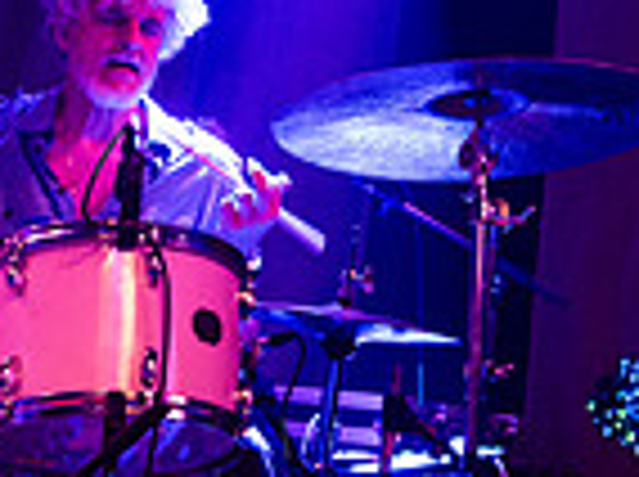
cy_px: 65
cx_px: 774
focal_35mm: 126
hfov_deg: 15.1
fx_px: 2322
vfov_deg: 11.7
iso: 2500
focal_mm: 32
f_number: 3.2
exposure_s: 1/160
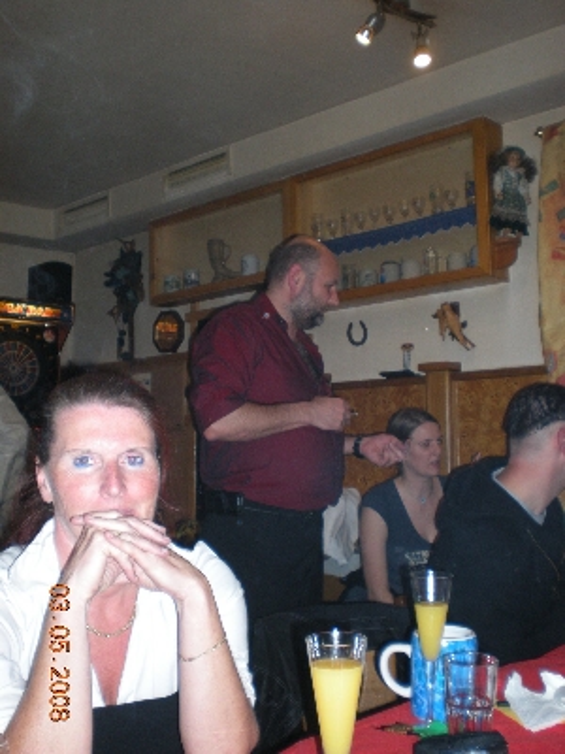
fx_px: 827
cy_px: 377
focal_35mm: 38
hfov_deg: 37.7
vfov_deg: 49.0
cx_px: 282
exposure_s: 1/60
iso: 153
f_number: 3.1
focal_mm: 6.3
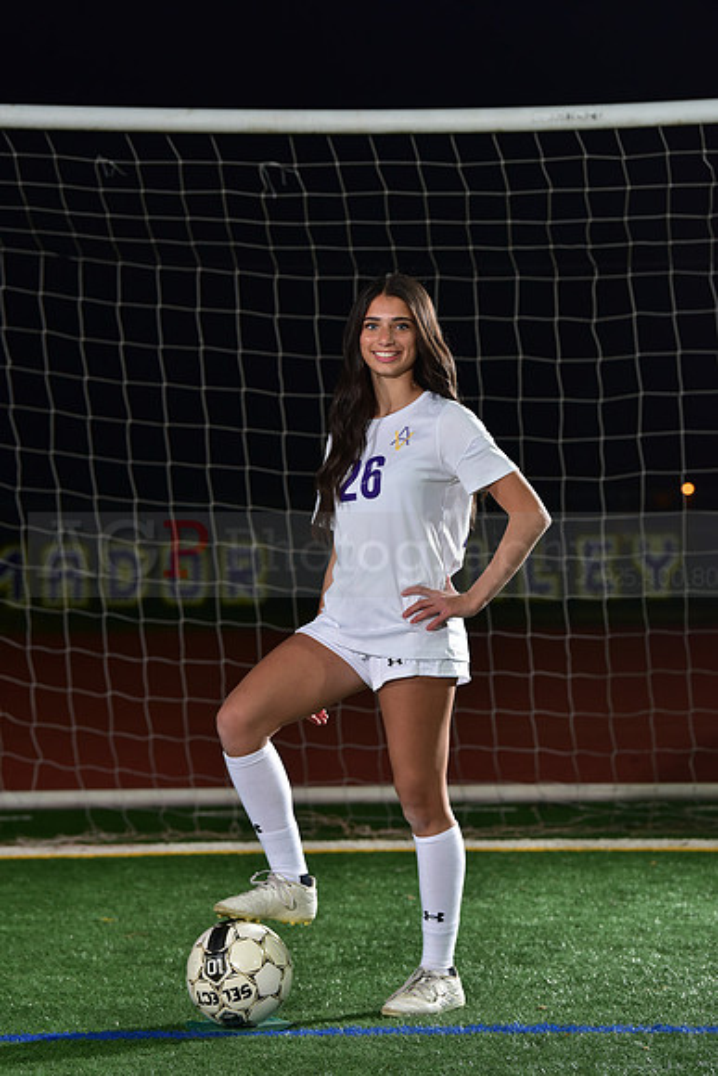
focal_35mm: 122
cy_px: 538
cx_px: 359
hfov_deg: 11.2
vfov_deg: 16.8
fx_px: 3647
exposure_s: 1/200
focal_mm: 122
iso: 1000
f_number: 5
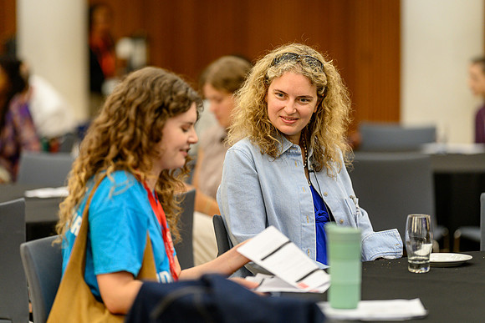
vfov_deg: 10.1
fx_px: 1840
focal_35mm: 137
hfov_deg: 15.0
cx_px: 242
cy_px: 162
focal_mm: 135
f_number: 1.8
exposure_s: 1/250
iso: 1100
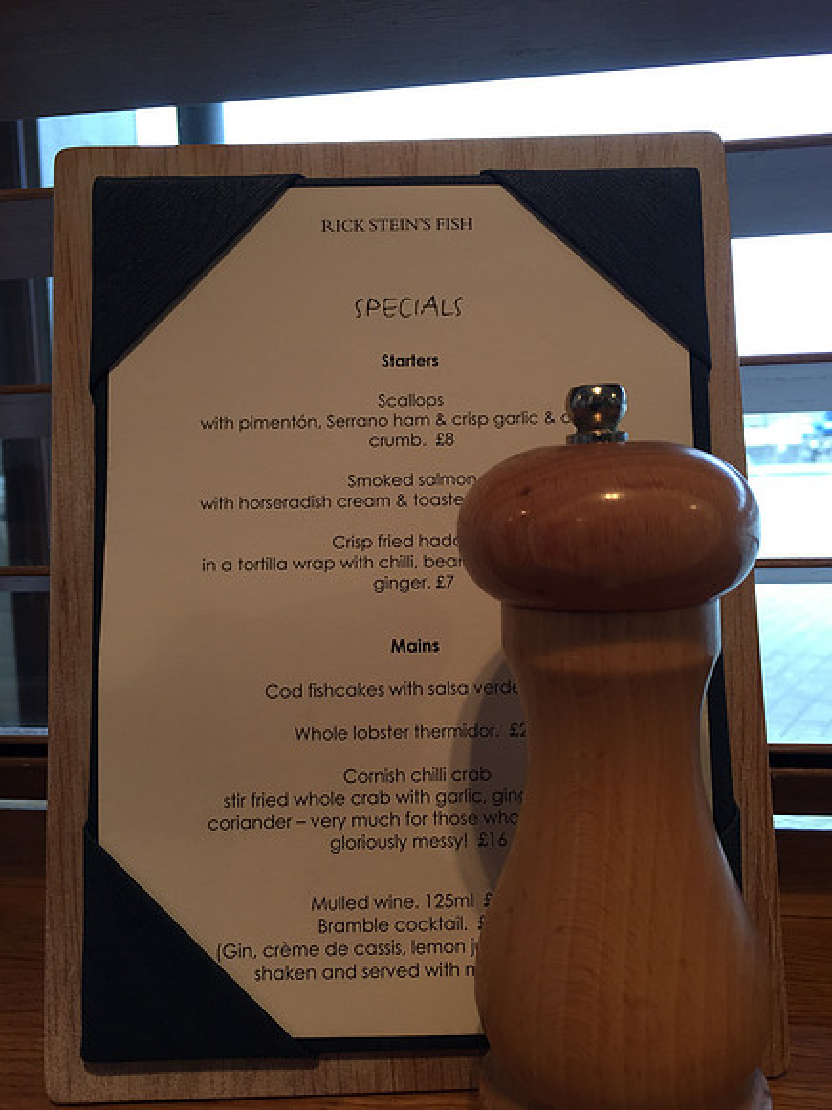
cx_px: 416
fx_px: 929
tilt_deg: -4.8
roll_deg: +2.0
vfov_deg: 61.7
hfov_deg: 48.2
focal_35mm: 29
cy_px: 555
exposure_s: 1/33
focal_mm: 4.15
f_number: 2.2
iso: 40
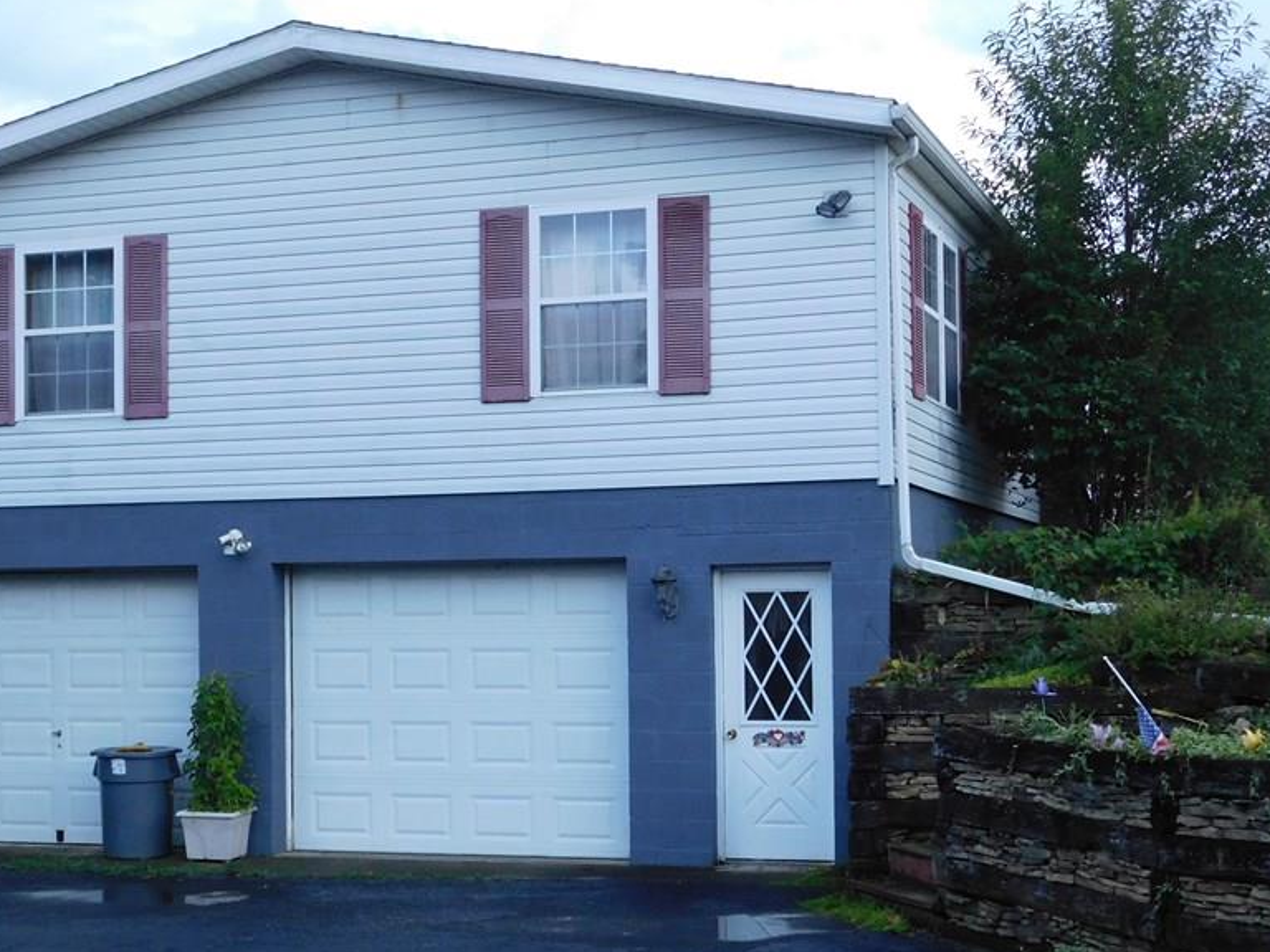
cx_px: 571
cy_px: 562
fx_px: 2201
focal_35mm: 60
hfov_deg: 32.2
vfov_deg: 24.4
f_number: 3.7
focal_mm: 8
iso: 360
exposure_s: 1/30
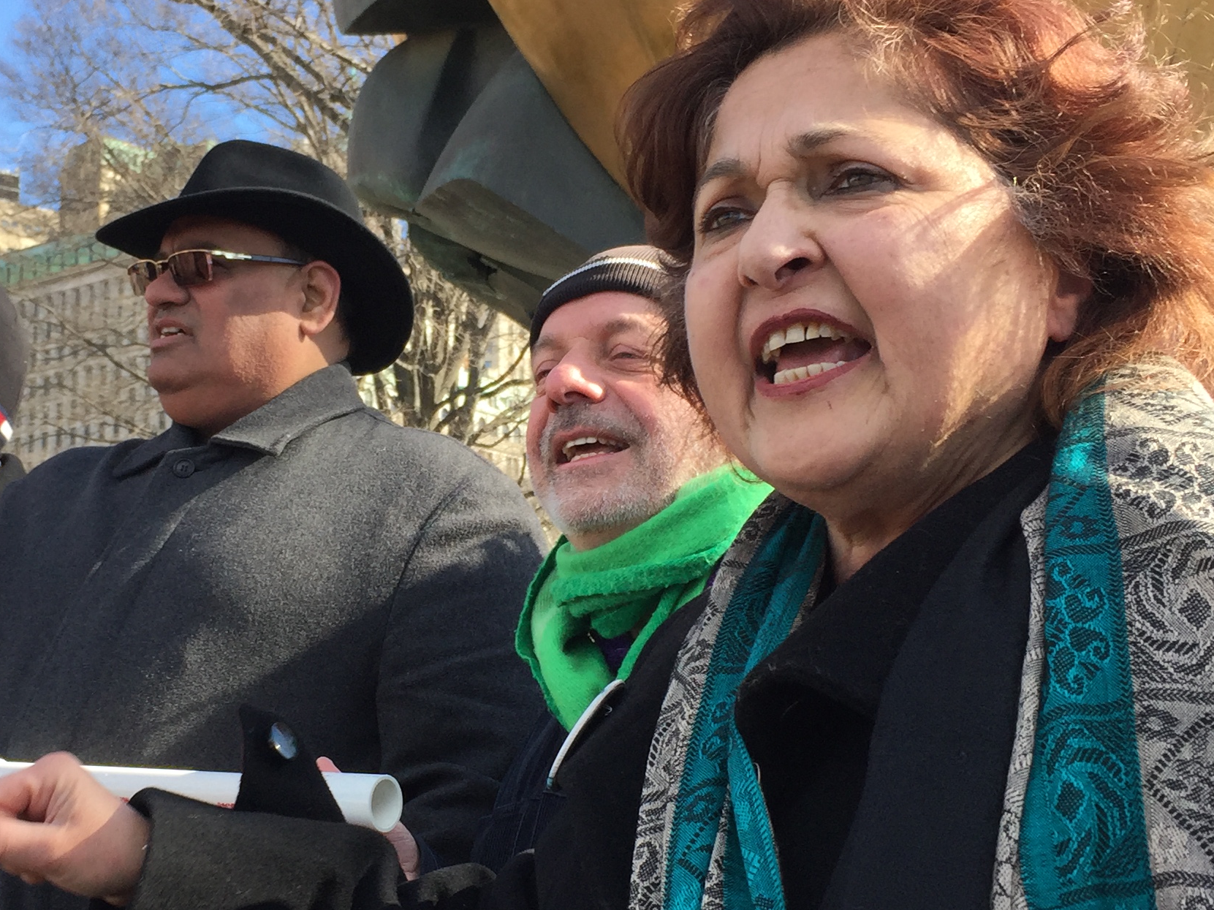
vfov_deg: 25.6
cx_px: 424
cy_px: 575
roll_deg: +1.2
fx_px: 1999
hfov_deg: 33.5
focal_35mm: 57
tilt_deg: +4.7
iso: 32
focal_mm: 4.15
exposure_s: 1/507
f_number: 2.2
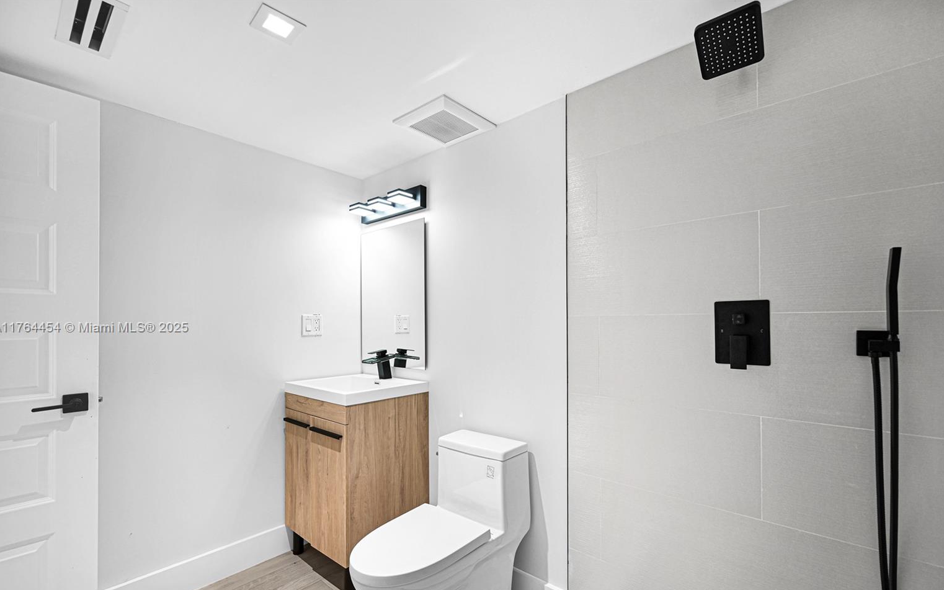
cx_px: 486
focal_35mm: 15
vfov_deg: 74.5
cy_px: 329
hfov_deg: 101.4
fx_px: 386
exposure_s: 1/15
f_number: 4
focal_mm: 14
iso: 160
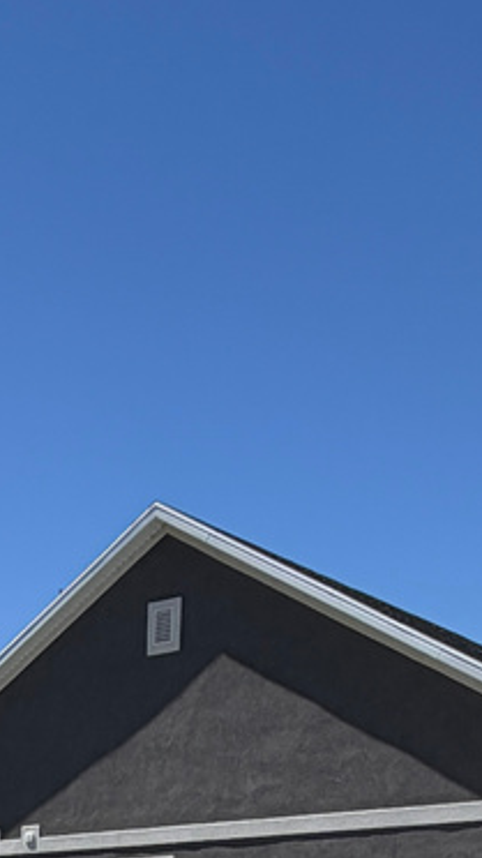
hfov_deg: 18.1
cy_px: 1305
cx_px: -95
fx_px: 1433
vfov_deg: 25.0
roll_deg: -0.2
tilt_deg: -12.0
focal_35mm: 63
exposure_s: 1/1189
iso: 20
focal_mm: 2.22
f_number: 2.2
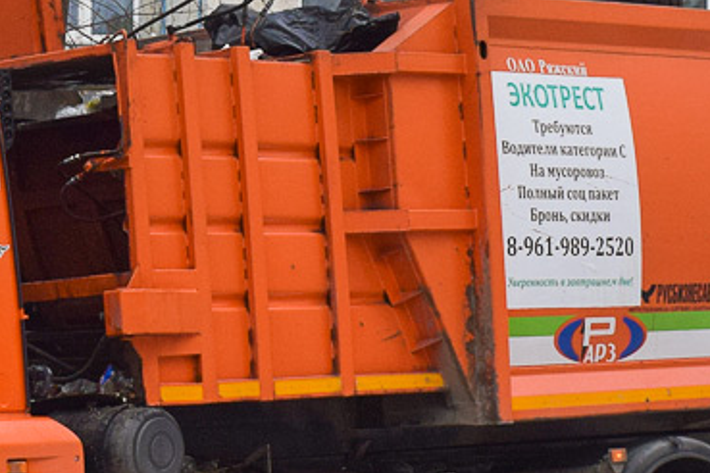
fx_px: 2793
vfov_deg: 9.7
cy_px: 185
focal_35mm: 142
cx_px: 12
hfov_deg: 14.3
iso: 400
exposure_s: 1/500
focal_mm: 29
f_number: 6.3
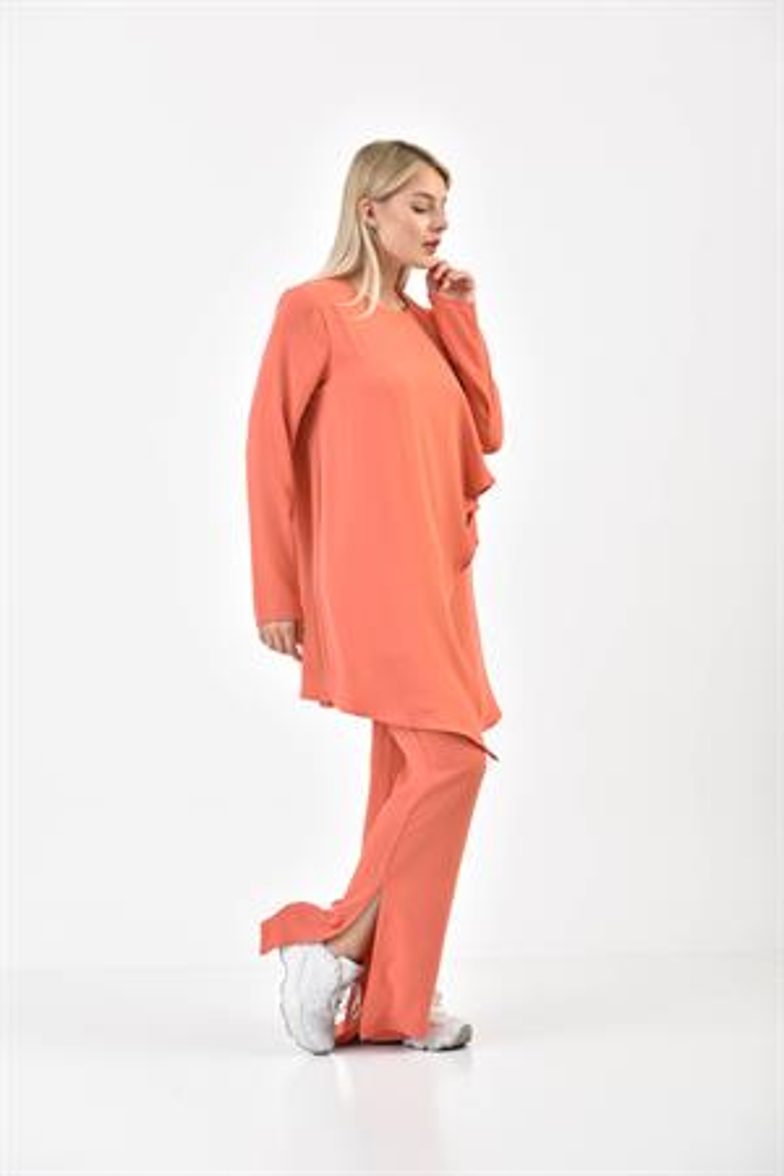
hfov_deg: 18.2
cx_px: 392
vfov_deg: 27.0
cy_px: 588
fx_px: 2450
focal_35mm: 75
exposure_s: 1/160
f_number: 6.3
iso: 100
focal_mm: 75
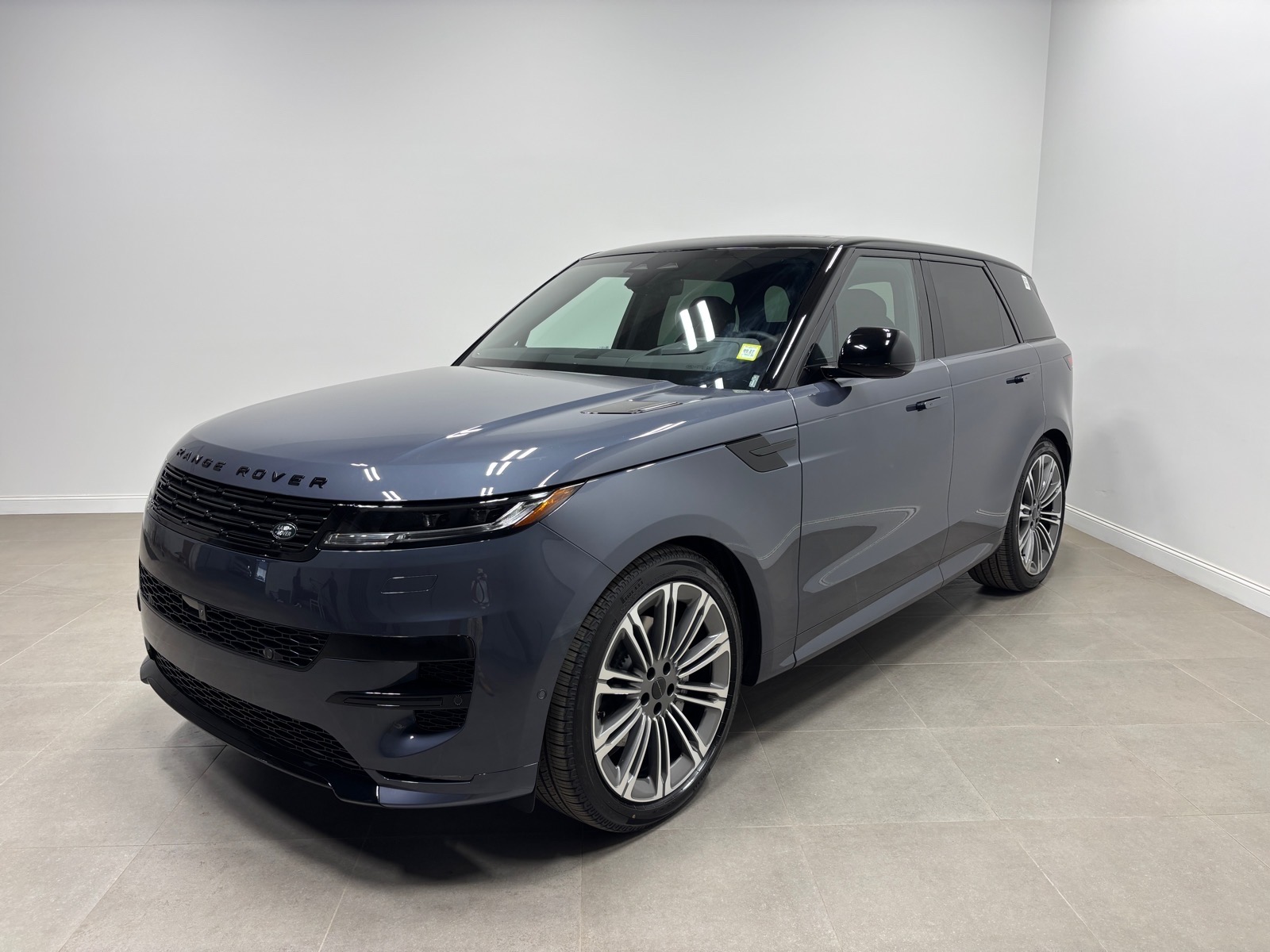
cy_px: 476
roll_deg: +0.4
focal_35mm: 26
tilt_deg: -11.1
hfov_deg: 67.3
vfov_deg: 53.1
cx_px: 635
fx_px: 954
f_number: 1.6
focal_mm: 5.96
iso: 32
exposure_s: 1/125
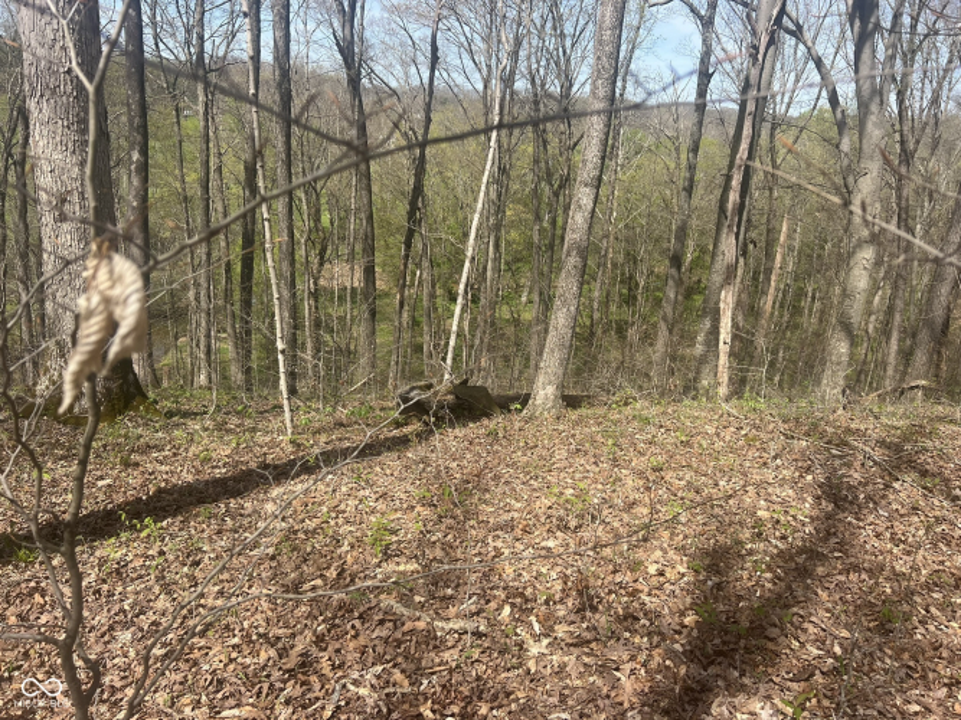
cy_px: 360
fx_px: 722
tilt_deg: -18.0
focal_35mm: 26
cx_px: 480
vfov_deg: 53.0
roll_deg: -5.4
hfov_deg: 67.3
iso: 50
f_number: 1.5
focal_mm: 5.7
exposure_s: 1/2762
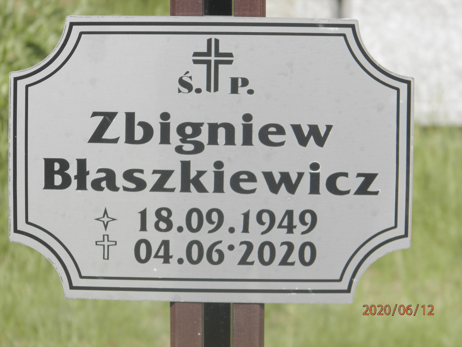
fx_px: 2990
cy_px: 174
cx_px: 231
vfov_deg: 6.6
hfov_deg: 8.8
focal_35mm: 224
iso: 80
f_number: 5.4
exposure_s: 1/200
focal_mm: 40
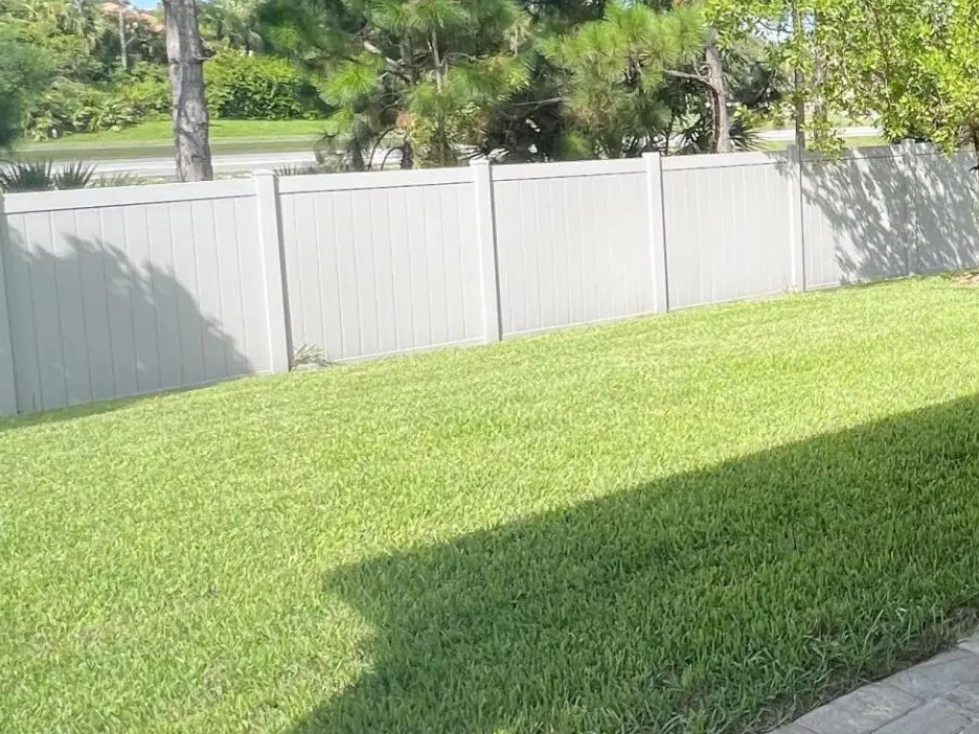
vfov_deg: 35.4
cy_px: 207
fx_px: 1131
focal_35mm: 40
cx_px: 1019
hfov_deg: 40.0
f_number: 1.8
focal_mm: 1.57
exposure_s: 1/747
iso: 32
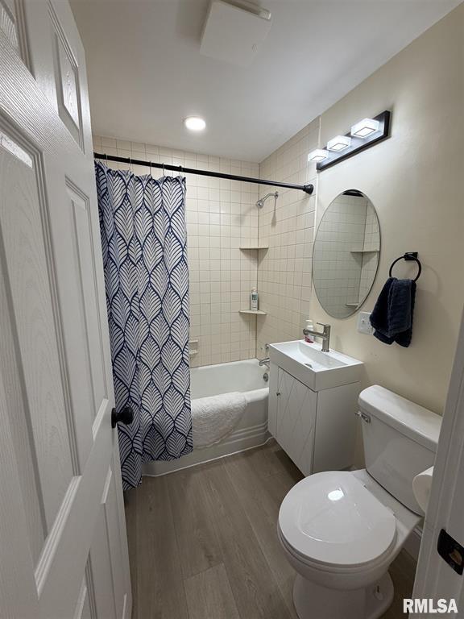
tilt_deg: -9.9
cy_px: 310
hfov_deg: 85.7
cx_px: 232
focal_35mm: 14
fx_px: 250
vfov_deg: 102.1
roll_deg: -0.7
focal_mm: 2.22
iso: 125
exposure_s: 1/120
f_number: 2.2
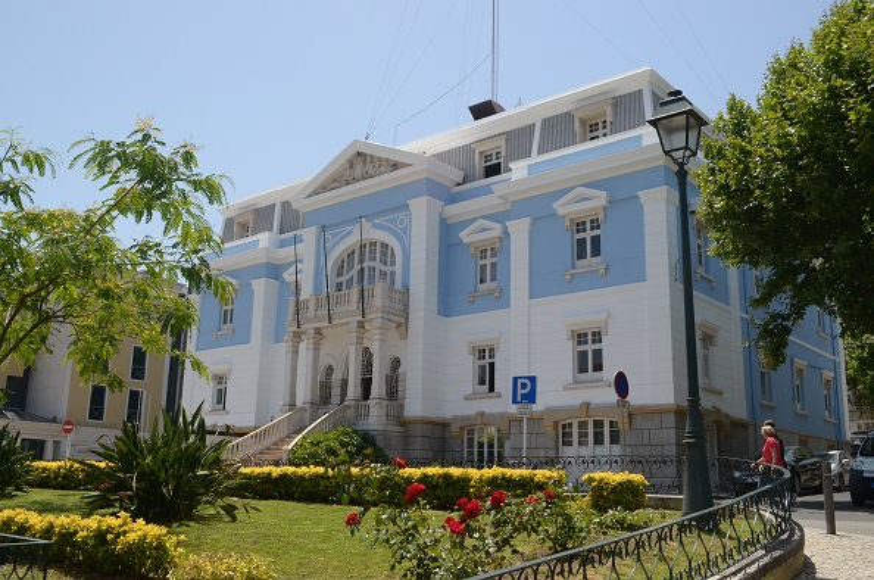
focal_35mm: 33
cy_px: 290
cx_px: 437
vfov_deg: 39.8
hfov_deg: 57.3
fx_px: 800
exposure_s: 1/320
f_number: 9
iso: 200
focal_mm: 22
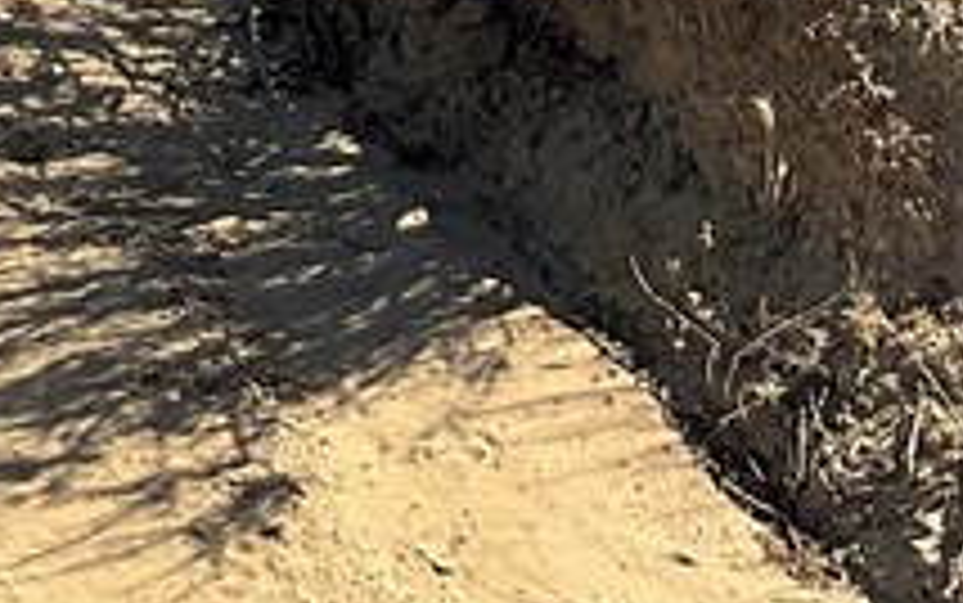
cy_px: -1112
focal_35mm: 147
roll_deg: -1.3
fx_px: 3860
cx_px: 842
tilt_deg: -2.7
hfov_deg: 14.1
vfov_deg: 7.9
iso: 16
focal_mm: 3
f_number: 1.8
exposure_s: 1/1786
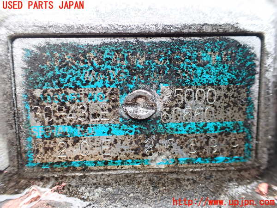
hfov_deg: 60.0
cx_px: 138
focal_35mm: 30
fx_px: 240
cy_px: 104
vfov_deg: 46.8
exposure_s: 1/125
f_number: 2.3
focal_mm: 5.4
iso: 400
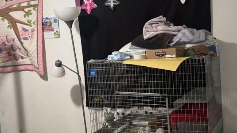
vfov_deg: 23.9
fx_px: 314
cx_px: 138
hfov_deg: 41.2
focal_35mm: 50
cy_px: 83
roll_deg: +4.3
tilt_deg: -6.3
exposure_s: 1/40
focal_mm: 6.76
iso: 800
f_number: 1.78
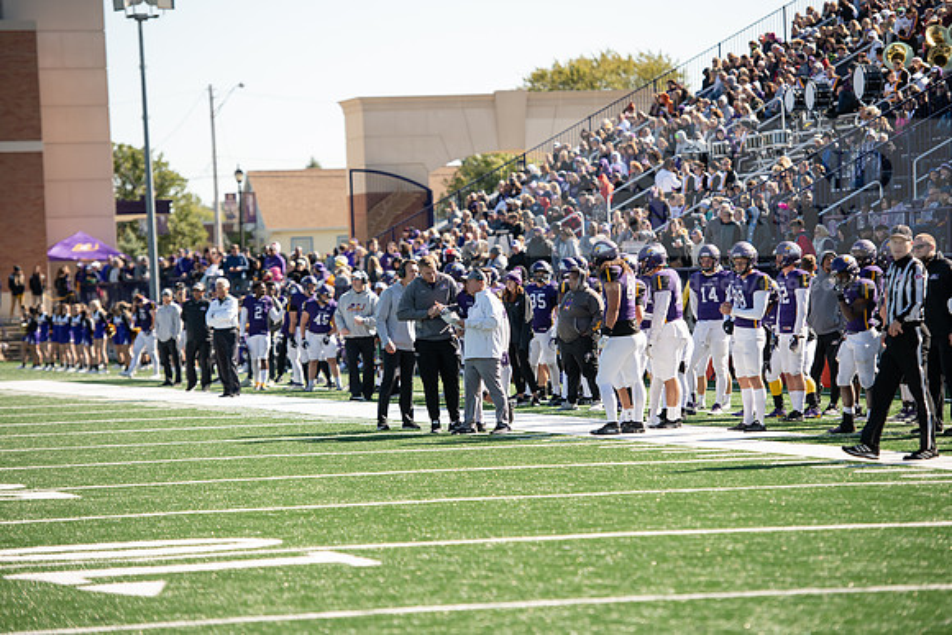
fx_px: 3967
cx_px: 476
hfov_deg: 13.7
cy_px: 318
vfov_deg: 9.2
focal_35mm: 150
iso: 250
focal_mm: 150
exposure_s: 1/1250
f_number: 3.5
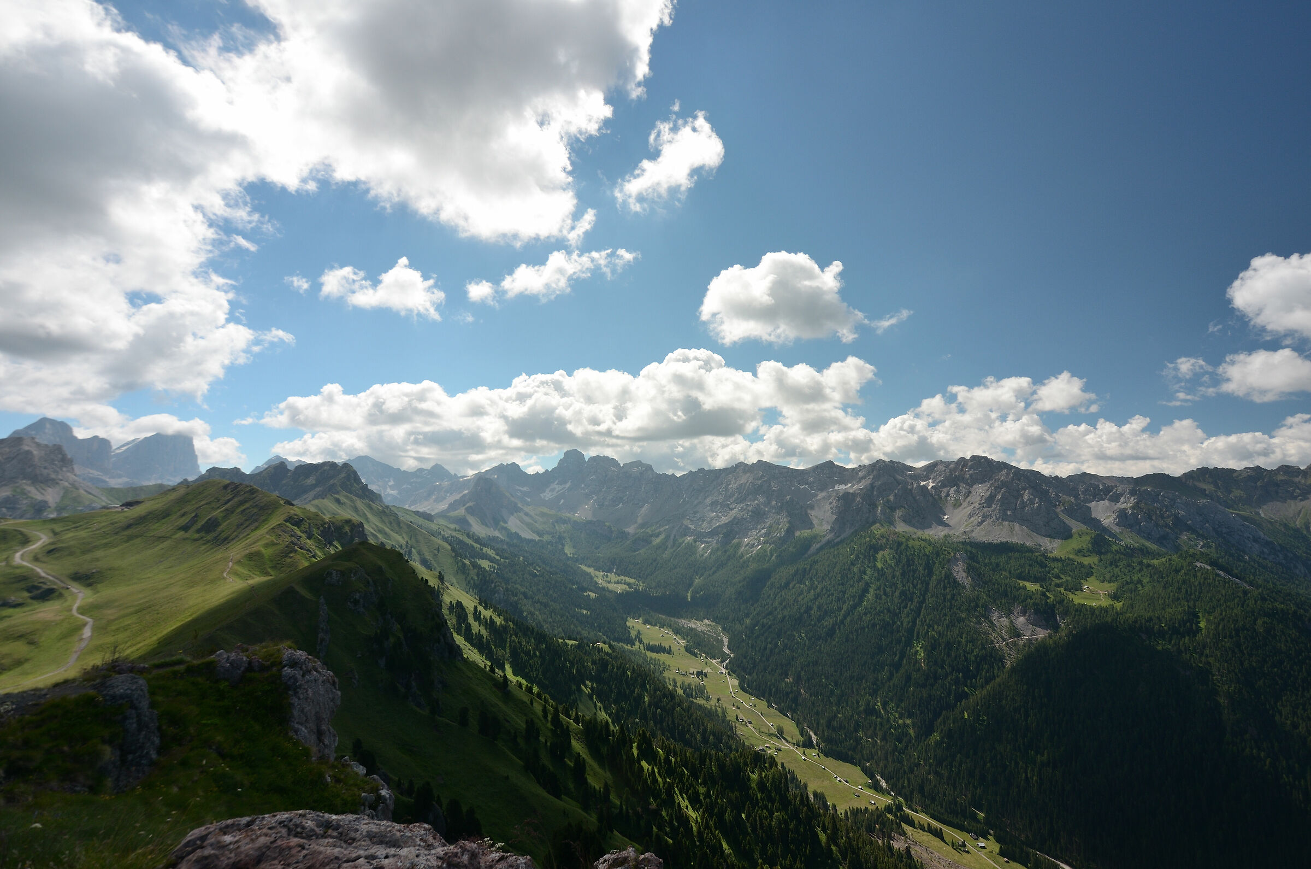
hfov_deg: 100.5
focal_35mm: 15
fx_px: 545
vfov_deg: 77.1
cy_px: 434
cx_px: 656
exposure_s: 1/160
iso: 100
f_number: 7.1
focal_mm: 10
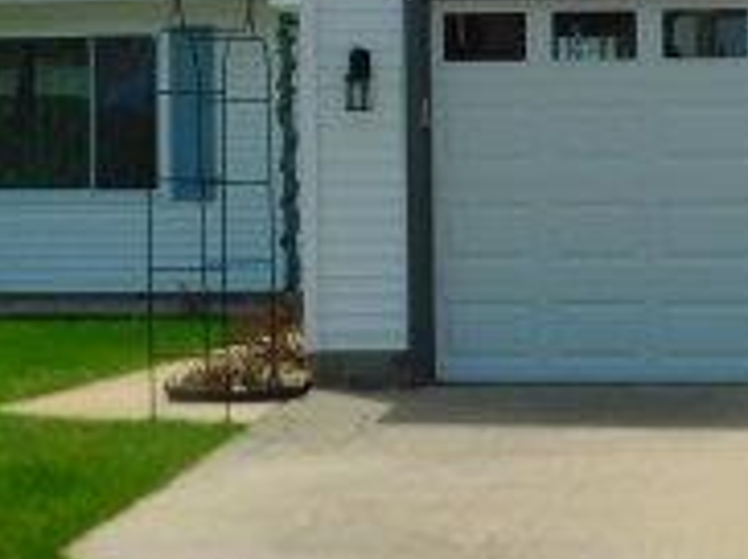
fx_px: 3043
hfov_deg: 14.0
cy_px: 0
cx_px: 448
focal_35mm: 141
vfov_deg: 10.4
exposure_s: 1/1250
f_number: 3.6
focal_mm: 7.1
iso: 125
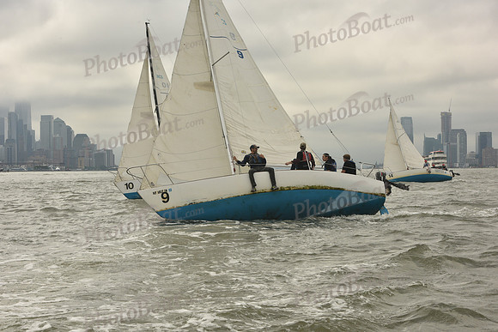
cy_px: 166
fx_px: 969
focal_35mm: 70
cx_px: 249
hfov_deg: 28.8
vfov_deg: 19.5
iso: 400
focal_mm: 70
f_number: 14
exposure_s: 1/800
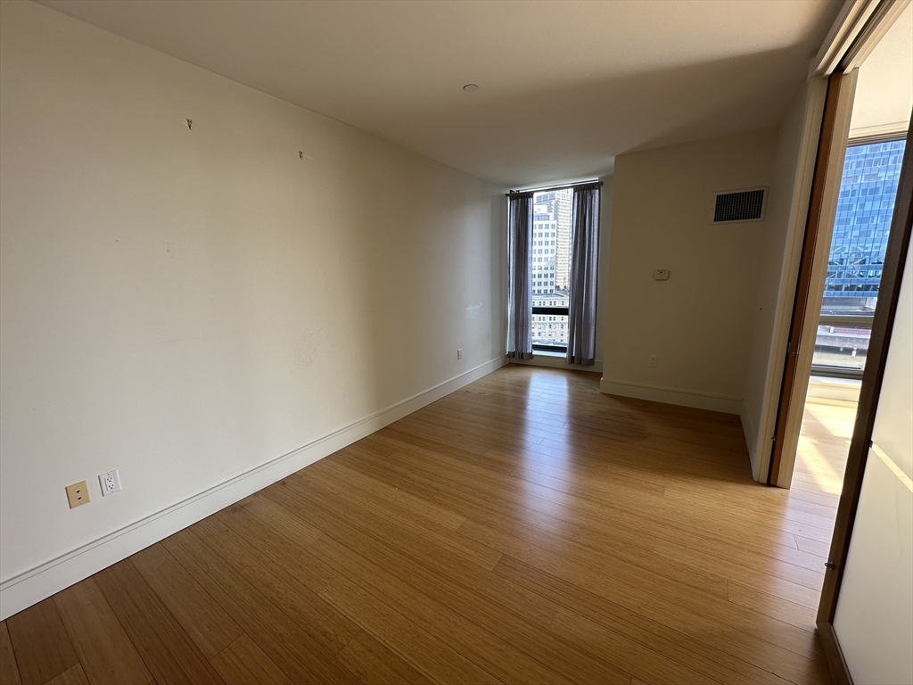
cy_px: 342
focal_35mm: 14
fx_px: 369
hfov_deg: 102.1
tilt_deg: -11.2
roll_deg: +1.4
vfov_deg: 85.7
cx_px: 456
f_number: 2.2
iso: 64
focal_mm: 2.22
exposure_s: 1/99
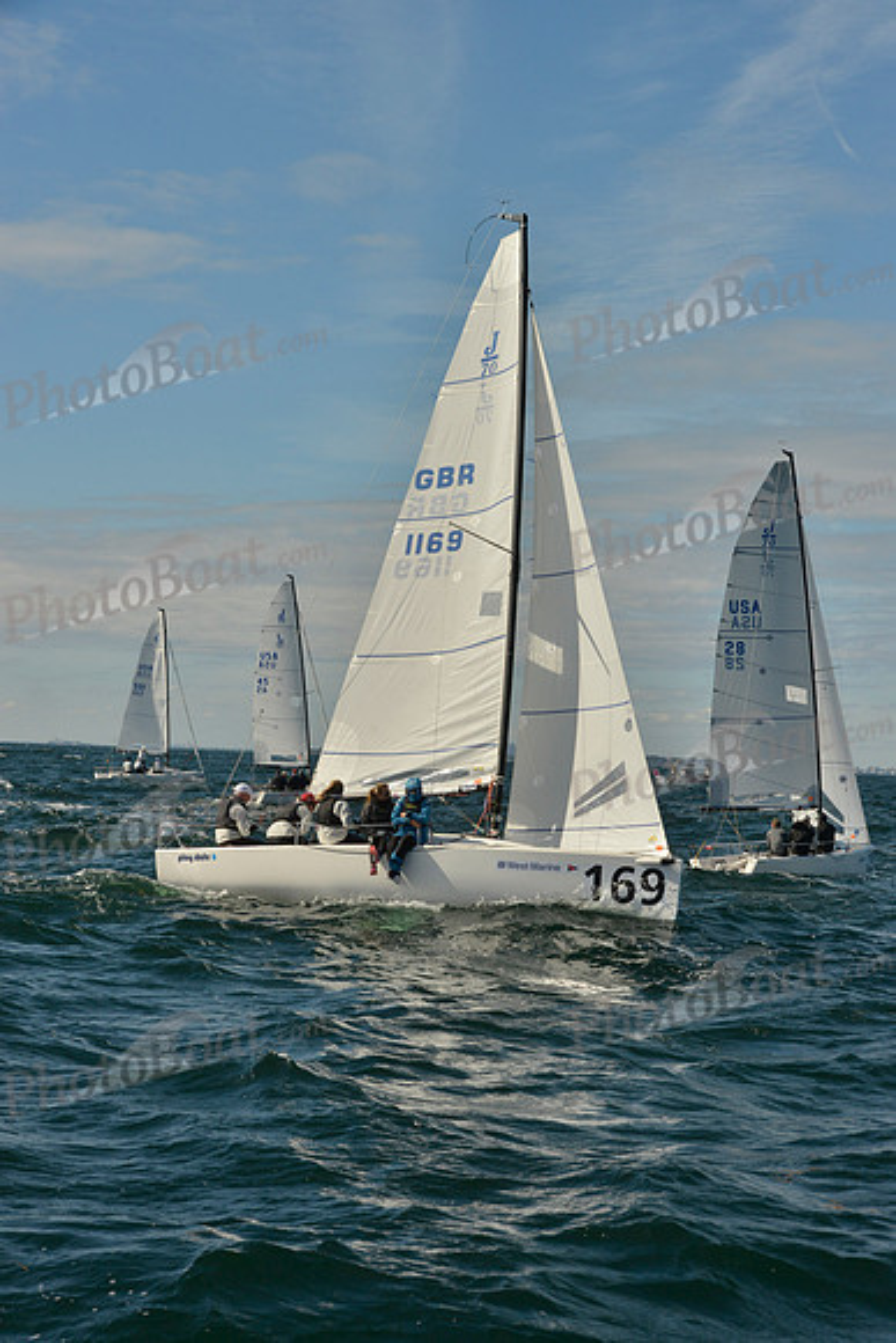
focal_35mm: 70
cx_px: 448
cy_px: 672
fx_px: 2612
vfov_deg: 28.8
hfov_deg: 19.5
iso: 400
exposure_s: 1/1250
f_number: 13
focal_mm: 70
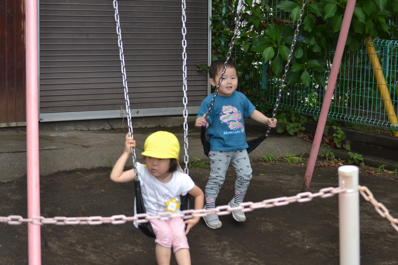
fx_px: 912
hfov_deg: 24.6
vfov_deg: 16.6
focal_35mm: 82
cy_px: 132
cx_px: 199
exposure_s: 1/125
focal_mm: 55
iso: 100
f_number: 5.6
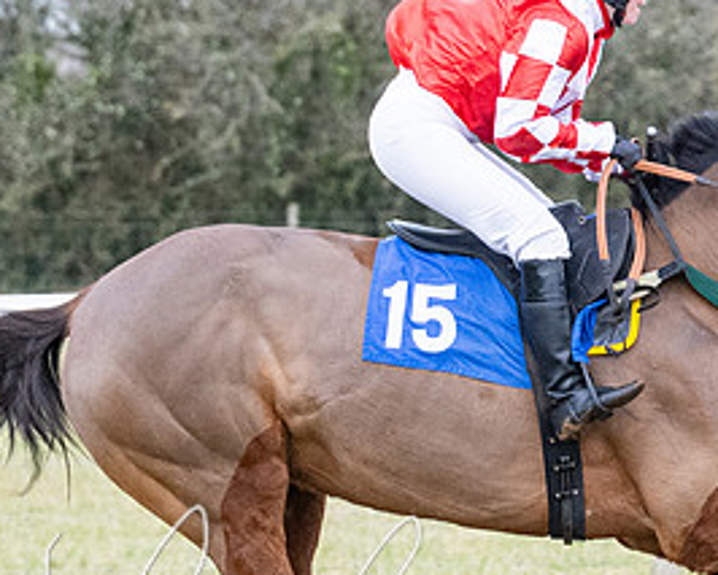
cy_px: 524
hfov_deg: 4.3
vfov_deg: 3.4
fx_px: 9587
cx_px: 730
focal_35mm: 451
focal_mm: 97
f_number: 4
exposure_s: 1/800
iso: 1600
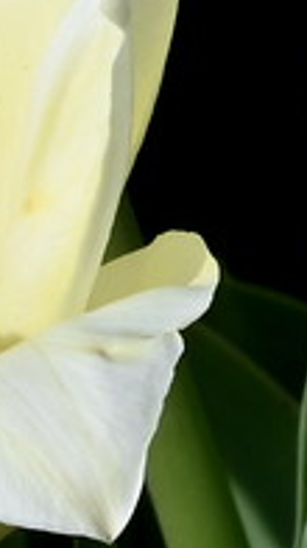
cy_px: -493
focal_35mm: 532
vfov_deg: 4.0
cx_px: 2350
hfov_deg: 2.1
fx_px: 7712
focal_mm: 52
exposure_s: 1/100
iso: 100
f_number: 16
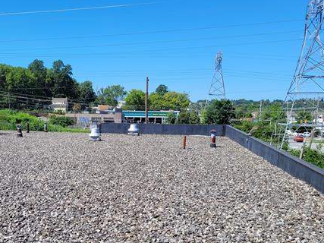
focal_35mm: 39
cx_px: 108
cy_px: 168
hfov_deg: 47.1
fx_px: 365
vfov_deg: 36.3
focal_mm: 5.4
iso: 40
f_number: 1.8
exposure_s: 1/1983
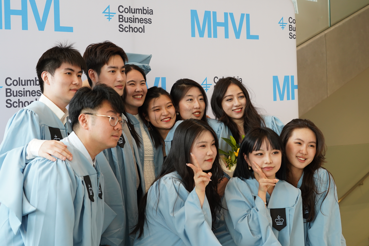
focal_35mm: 70
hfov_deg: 28.8
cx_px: 184
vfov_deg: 19.5
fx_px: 717
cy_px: 123
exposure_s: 1/160
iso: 1600
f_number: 5.6
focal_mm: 70
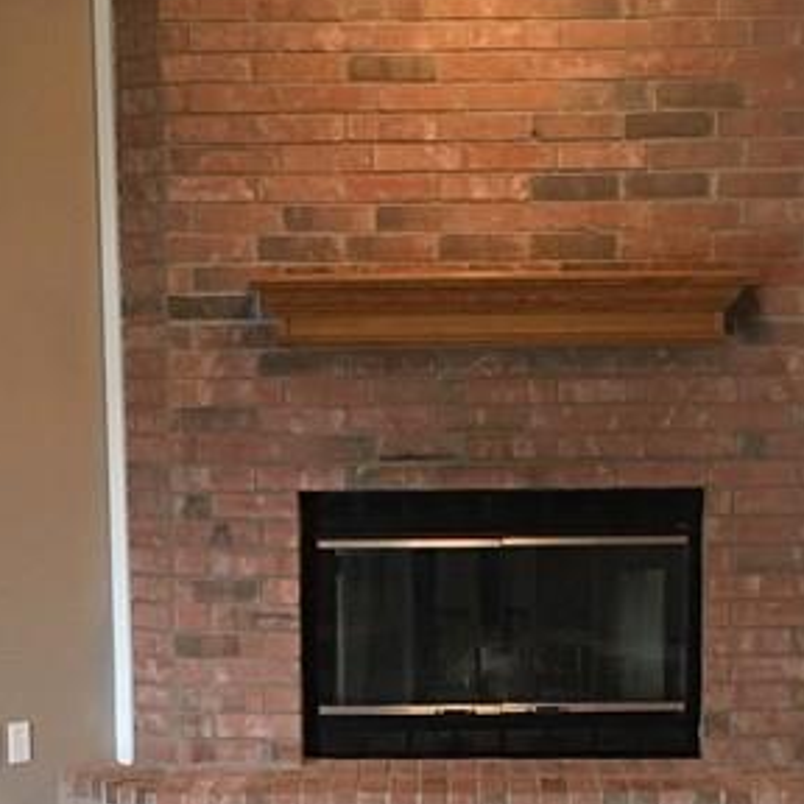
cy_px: 849
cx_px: 380
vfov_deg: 18.5
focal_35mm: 91
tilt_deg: -9.6
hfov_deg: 19.1
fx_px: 2391
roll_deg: +0.3
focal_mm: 4.15
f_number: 2.2
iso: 50
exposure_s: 1/15
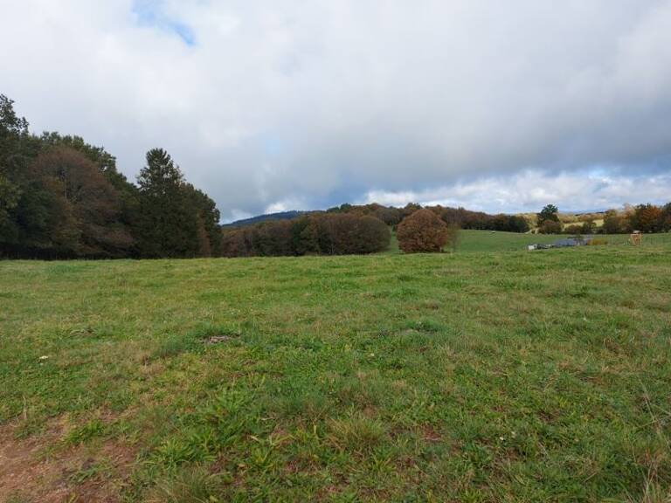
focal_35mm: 24
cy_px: 252
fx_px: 465
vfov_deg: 56.8
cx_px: 336
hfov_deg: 71.6
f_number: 1.8
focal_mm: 5.23
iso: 32
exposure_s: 1/788
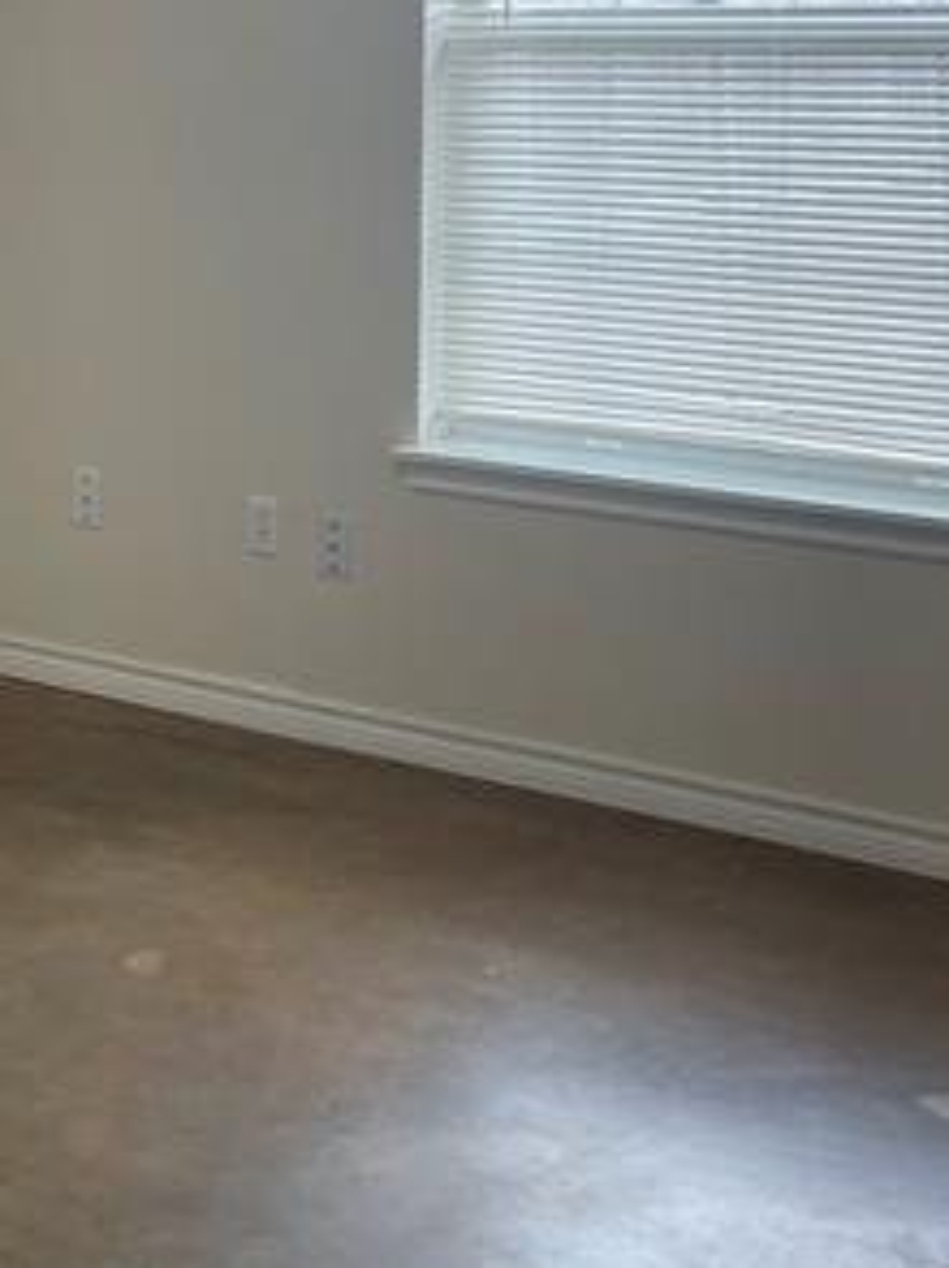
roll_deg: +1.9
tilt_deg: -8.6
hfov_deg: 20.5
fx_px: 2489
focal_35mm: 68
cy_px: 358
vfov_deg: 28.3
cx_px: -104
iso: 50
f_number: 1.6
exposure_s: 1/120
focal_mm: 4.2
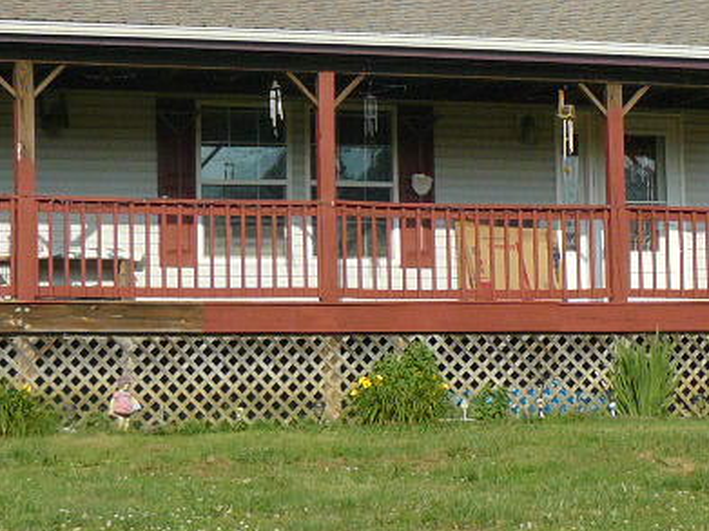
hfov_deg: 16.7
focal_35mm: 118
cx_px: 404
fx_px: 2416
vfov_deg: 12.5
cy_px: 288
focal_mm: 6
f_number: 4
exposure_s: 1/640
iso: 100
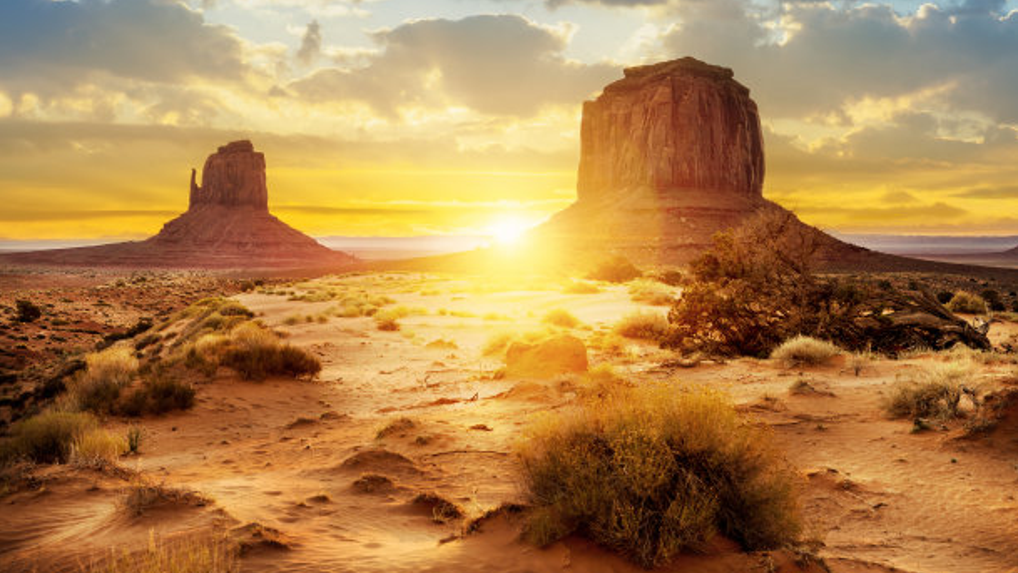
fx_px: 1080
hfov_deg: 50.5
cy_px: 244
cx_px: 510
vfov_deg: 29.7
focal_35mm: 40
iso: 100
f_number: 9
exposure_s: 1/50
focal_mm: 38
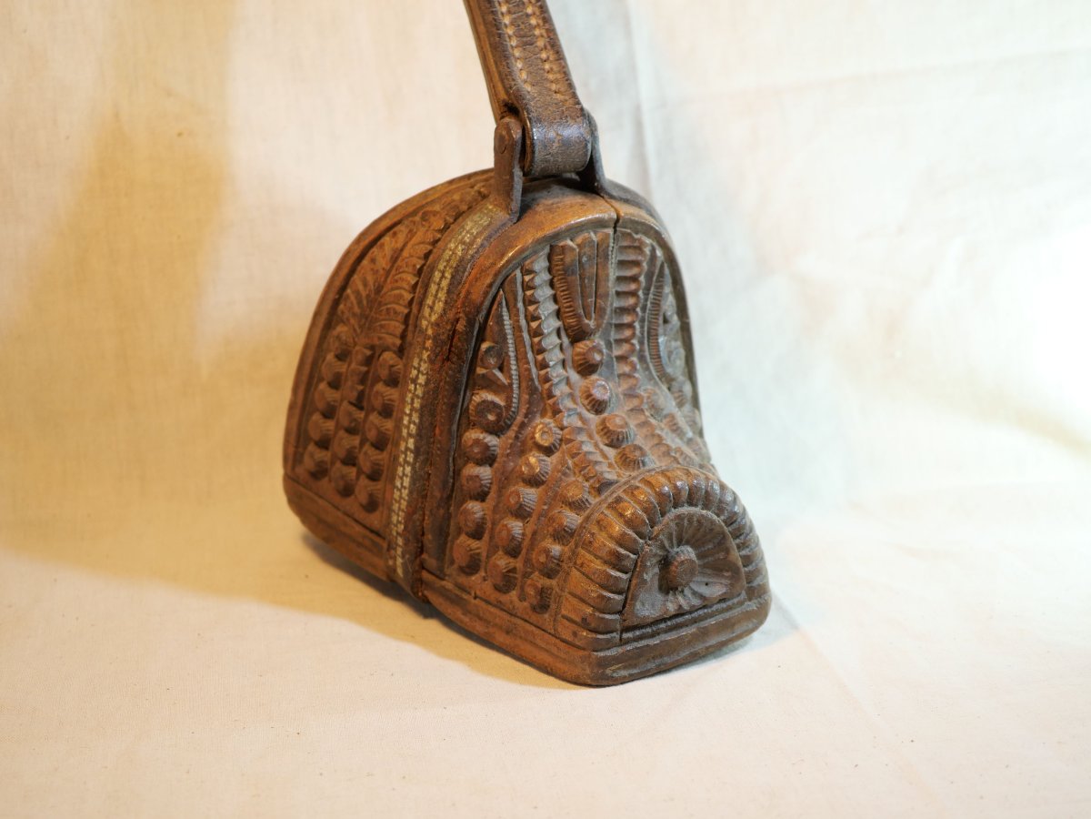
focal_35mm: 60
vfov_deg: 24.4
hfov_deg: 32.2
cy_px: 410
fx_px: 1891
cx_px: 546
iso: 200
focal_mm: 30
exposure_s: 1/125
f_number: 3.5
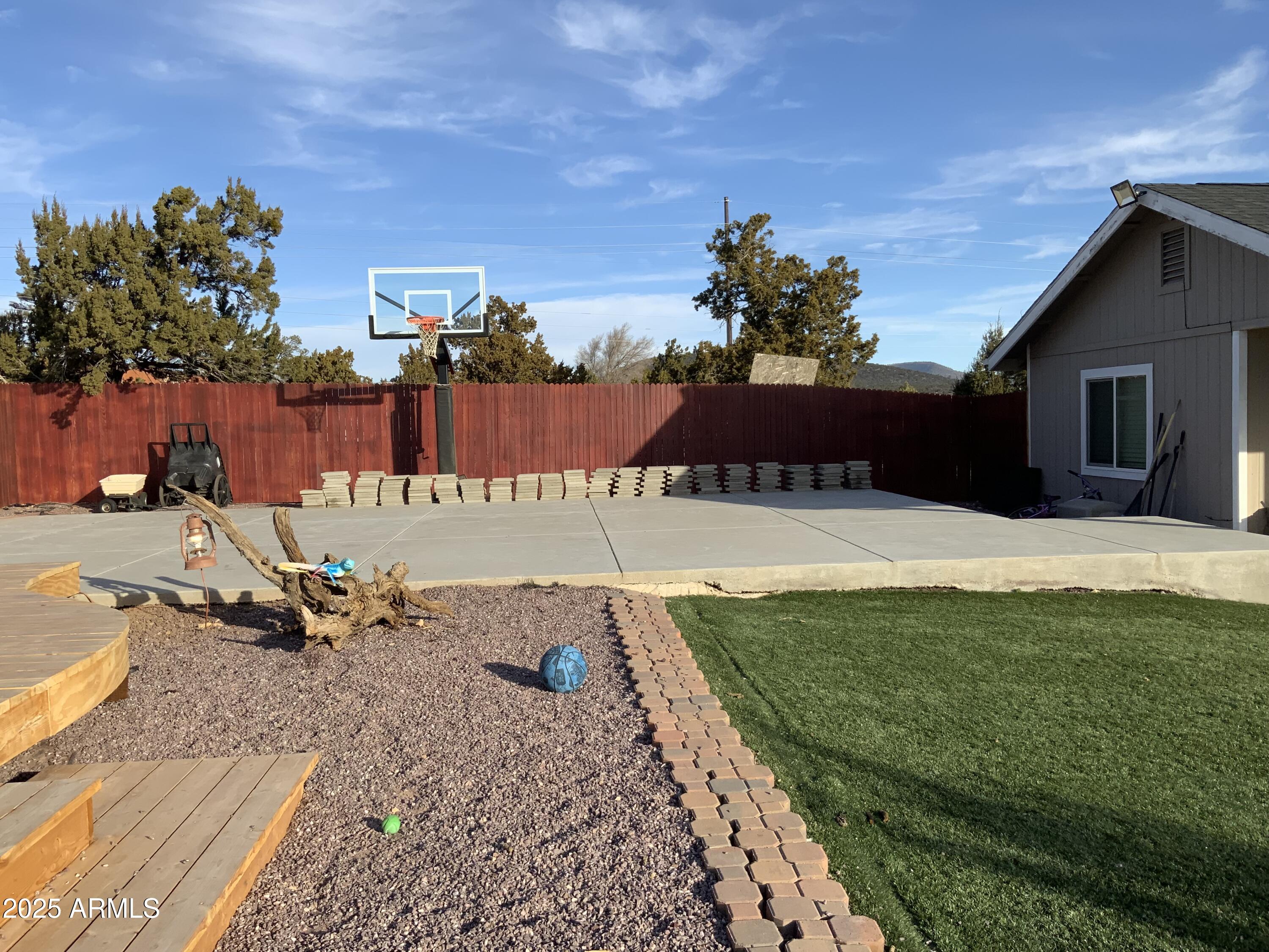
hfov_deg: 61.7
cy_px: 476
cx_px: 634
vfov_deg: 48.2
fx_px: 1063
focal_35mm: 29
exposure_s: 1/1490
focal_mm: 3
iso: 16
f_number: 1.8
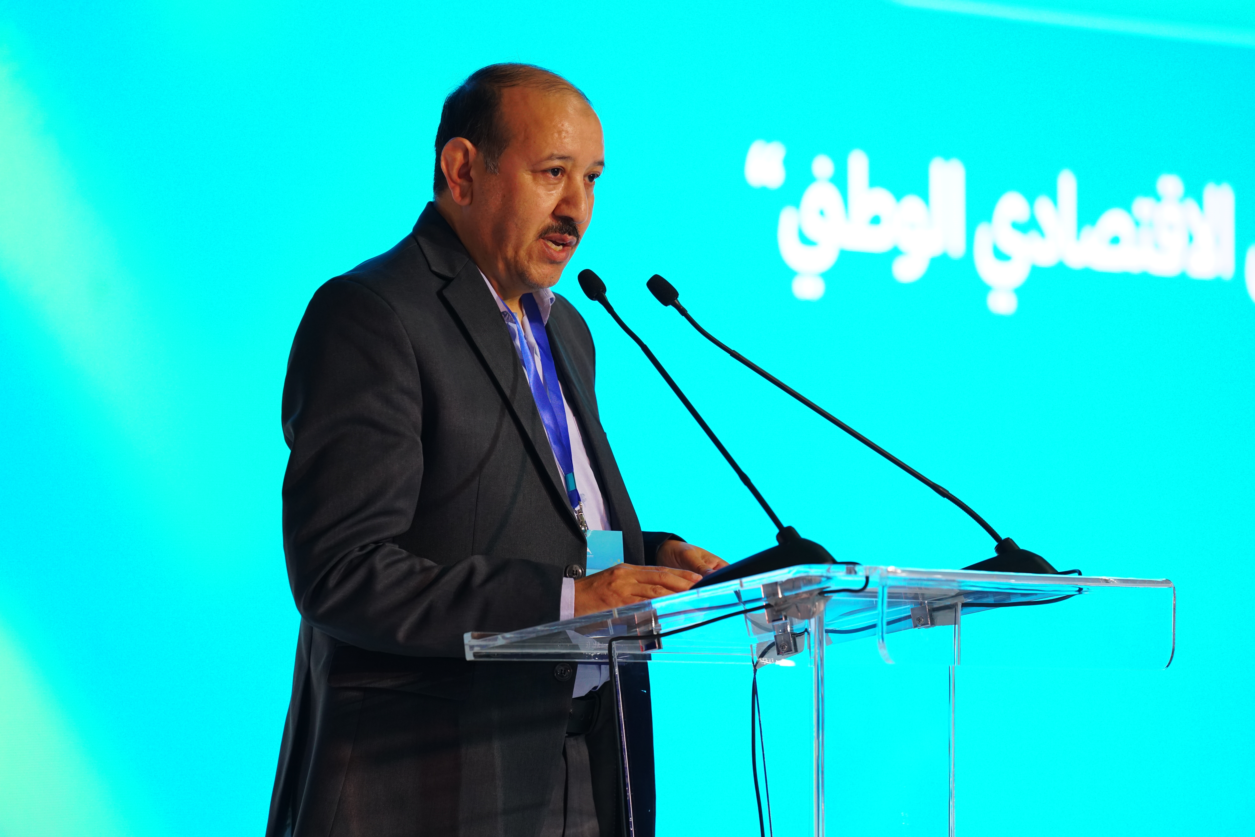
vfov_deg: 6.9
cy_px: 418
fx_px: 6973
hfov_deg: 10.3
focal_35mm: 200
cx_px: 628
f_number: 3.5
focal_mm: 200
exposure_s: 1/125
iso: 1000
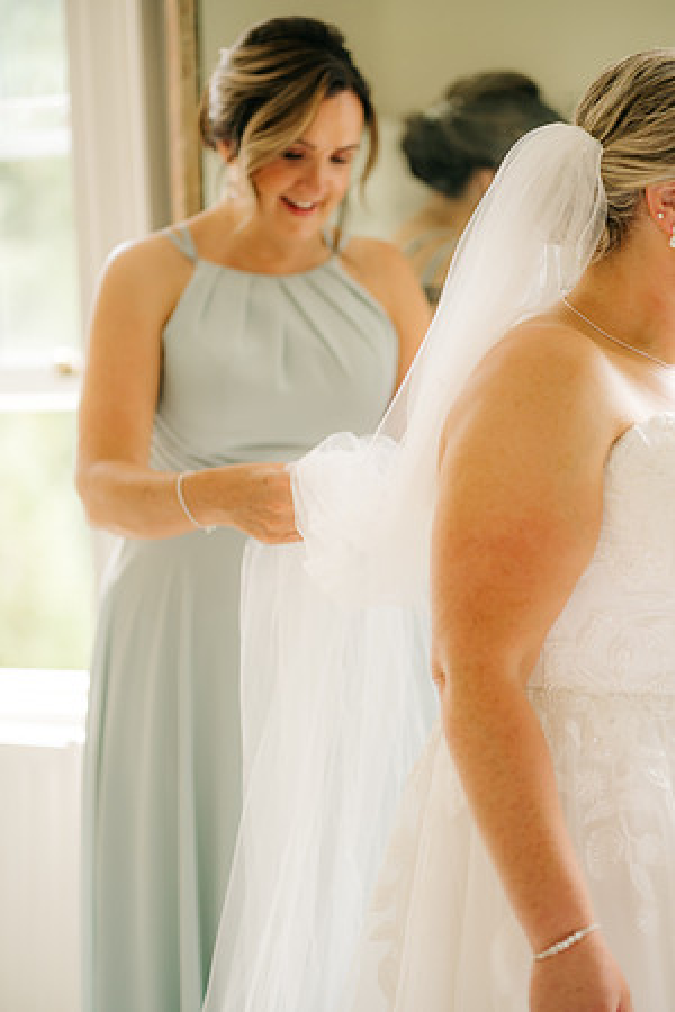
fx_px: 2390
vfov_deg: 23.9
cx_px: 338
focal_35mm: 85
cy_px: 506
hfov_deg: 16.1
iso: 200
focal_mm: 85
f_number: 2
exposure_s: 1/400
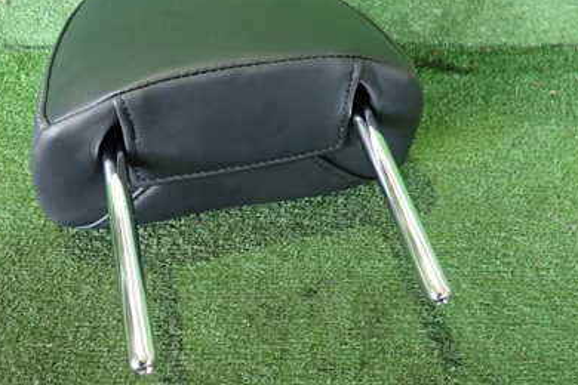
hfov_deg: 48.4
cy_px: 116
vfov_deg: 33.0
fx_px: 642
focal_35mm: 40
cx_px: 259
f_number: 2
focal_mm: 4.5
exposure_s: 1/30
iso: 500
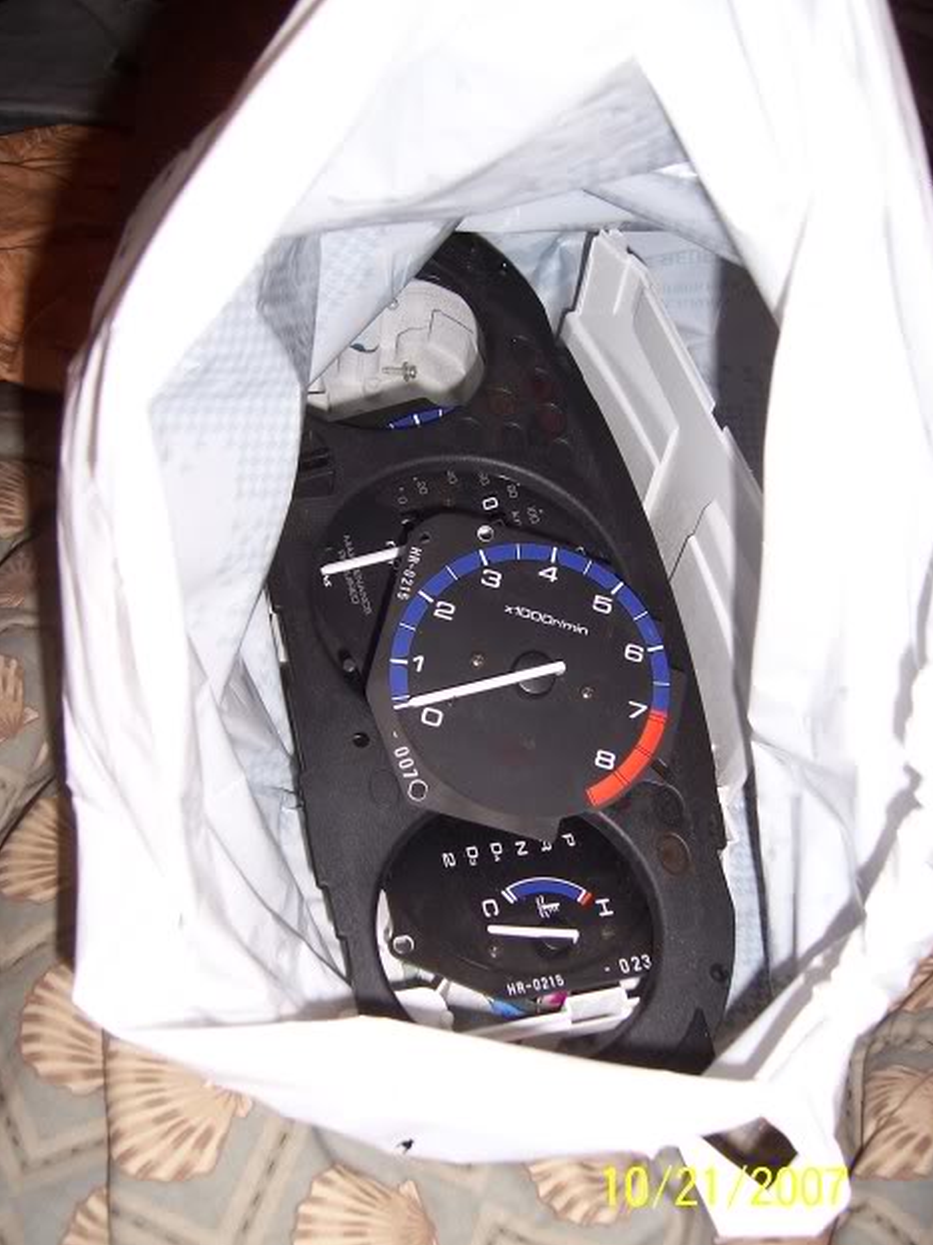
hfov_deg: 38.7
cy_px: 637
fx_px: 1330
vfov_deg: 50.1
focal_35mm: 37
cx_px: 471
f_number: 3
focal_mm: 6
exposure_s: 1/60
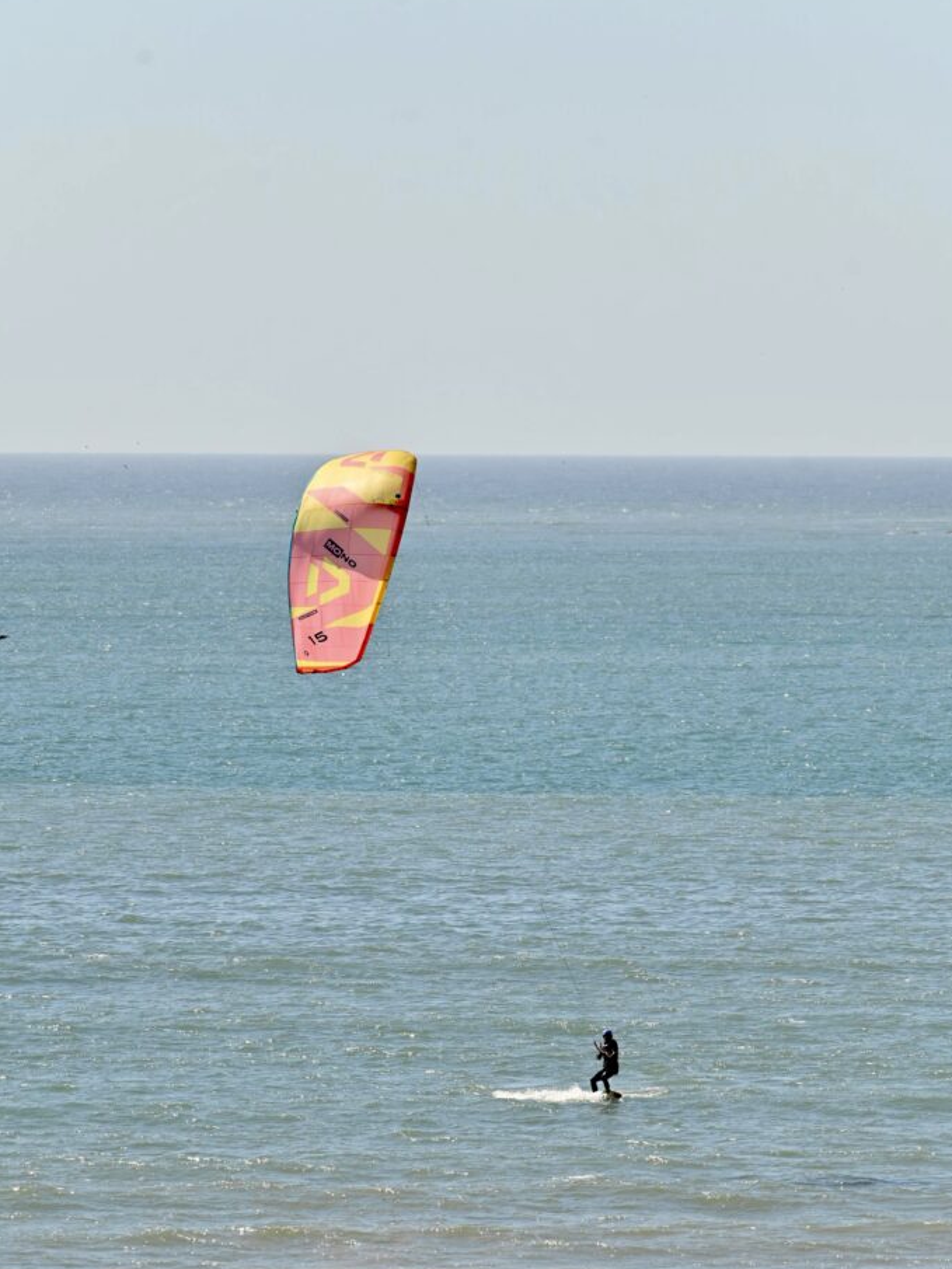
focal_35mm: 348
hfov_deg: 4.3
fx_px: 12758
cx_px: 476
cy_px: 676
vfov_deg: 5.7
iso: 100
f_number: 5.6
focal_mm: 320
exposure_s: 1/1000
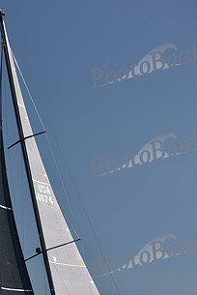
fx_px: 1089
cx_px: 40
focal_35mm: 133
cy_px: 217
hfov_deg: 10.3
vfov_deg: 15.3
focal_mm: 70
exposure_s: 1/2500
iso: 250
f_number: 3.5
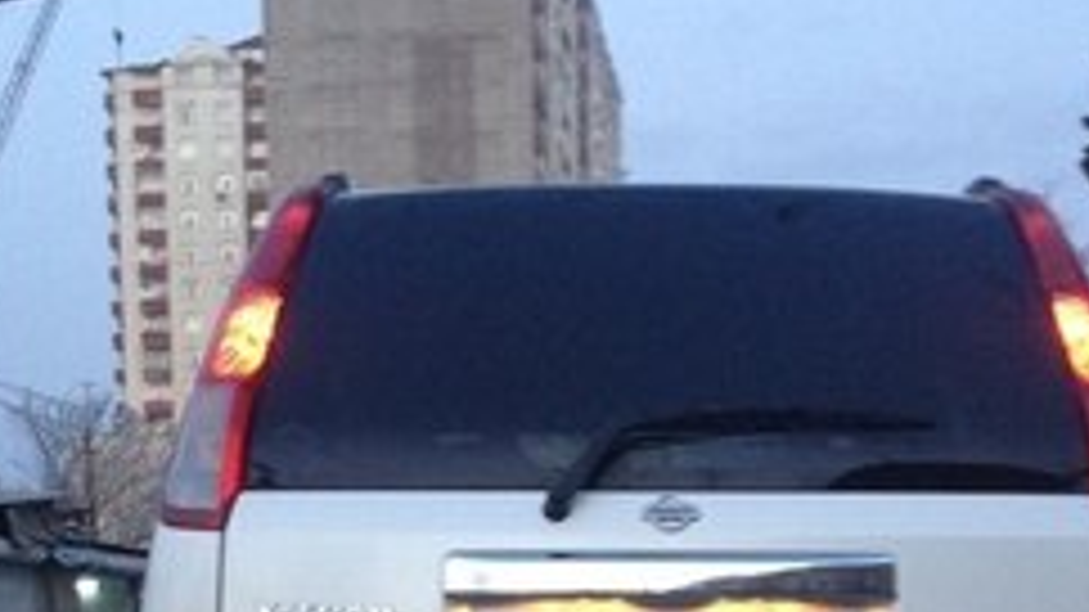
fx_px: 2252
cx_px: 585
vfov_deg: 14.6
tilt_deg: -7.1
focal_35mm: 78
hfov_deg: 27.2
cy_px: 855
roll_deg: -0.9
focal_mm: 4.28
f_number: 2.4
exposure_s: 1/20
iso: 160
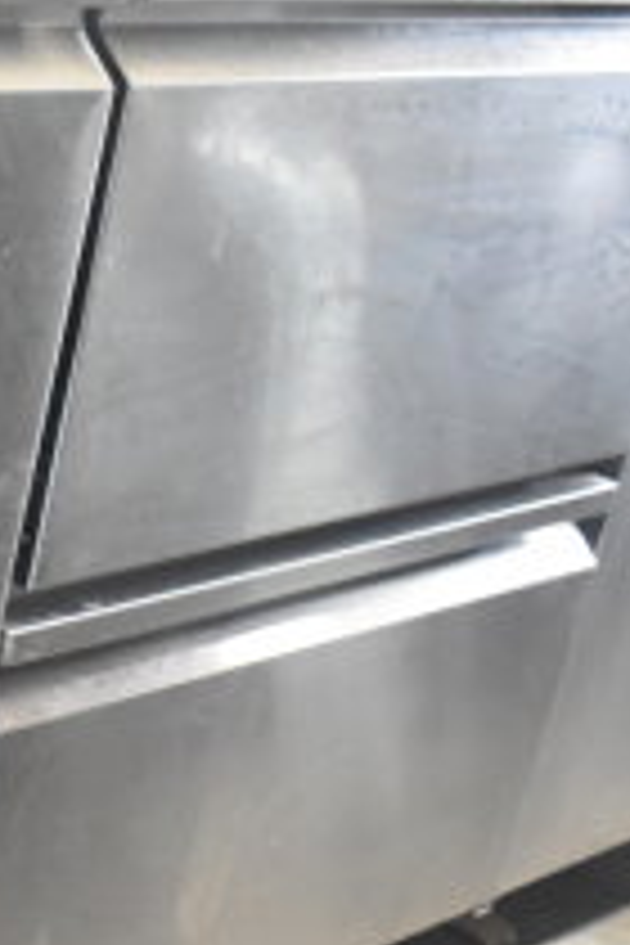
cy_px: 682
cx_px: -626
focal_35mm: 96
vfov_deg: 21.1
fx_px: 2520
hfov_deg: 12.5
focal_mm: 22
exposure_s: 1/30
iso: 2200
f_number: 3.8
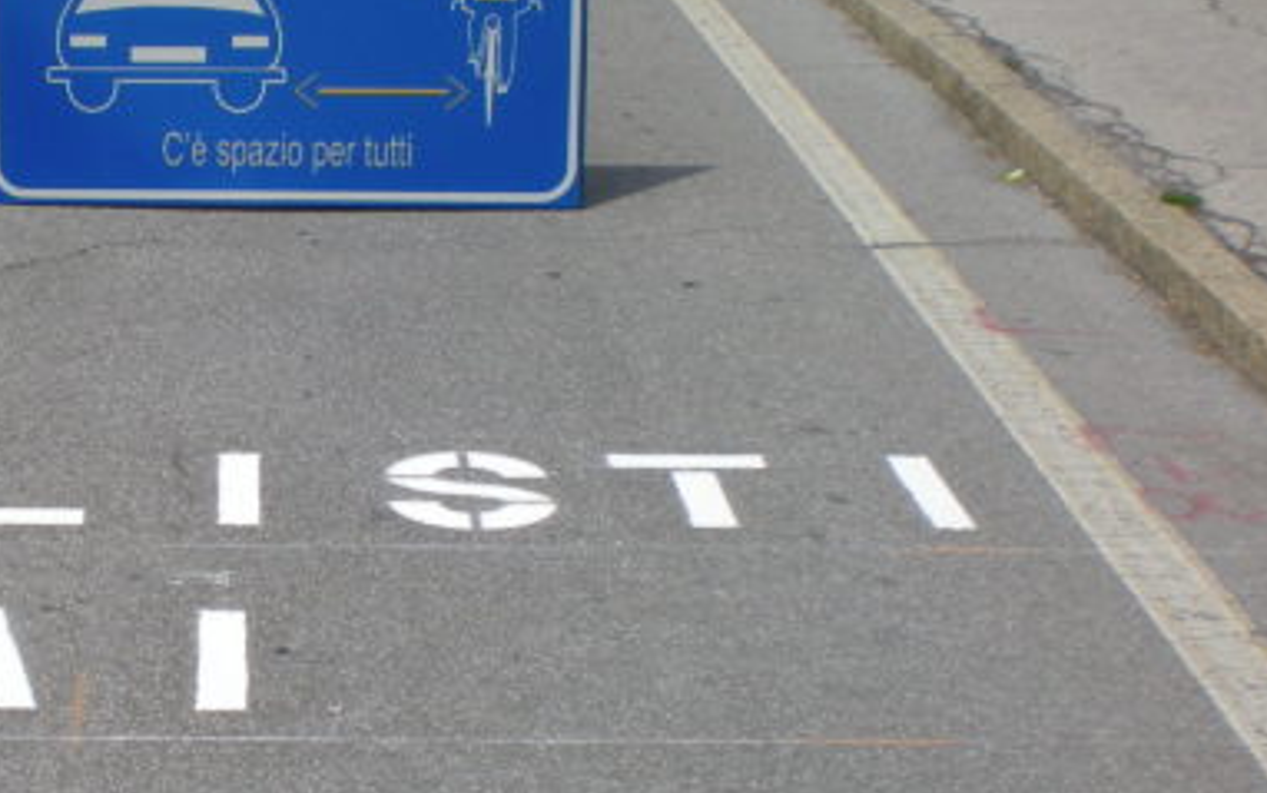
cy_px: 567
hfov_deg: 24.8
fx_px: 2798
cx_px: 136
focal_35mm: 81
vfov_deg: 16.1
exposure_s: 1/607
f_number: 4.6
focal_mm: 6.3
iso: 50
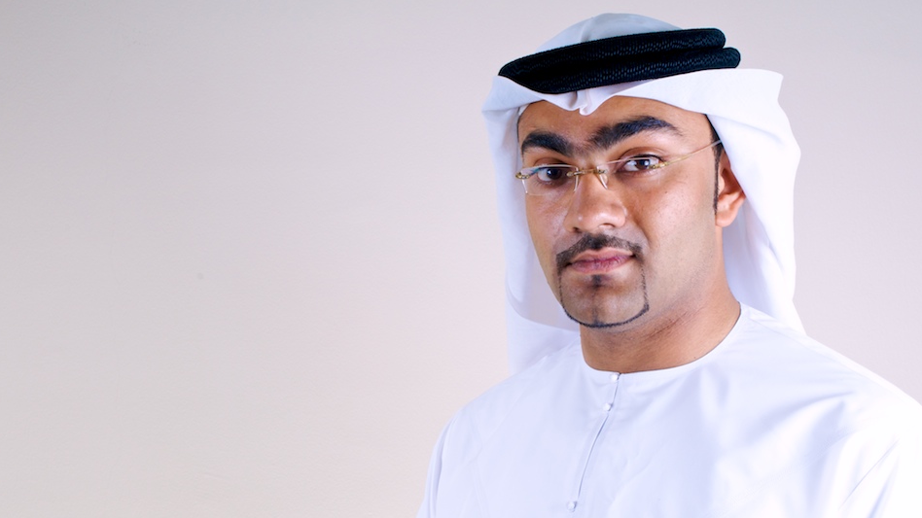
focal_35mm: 61
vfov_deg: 19.7
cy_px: 281
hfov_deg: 34.3
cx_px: 489
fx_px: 1491
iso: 200
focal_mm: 36
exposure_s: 1/200
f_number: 13
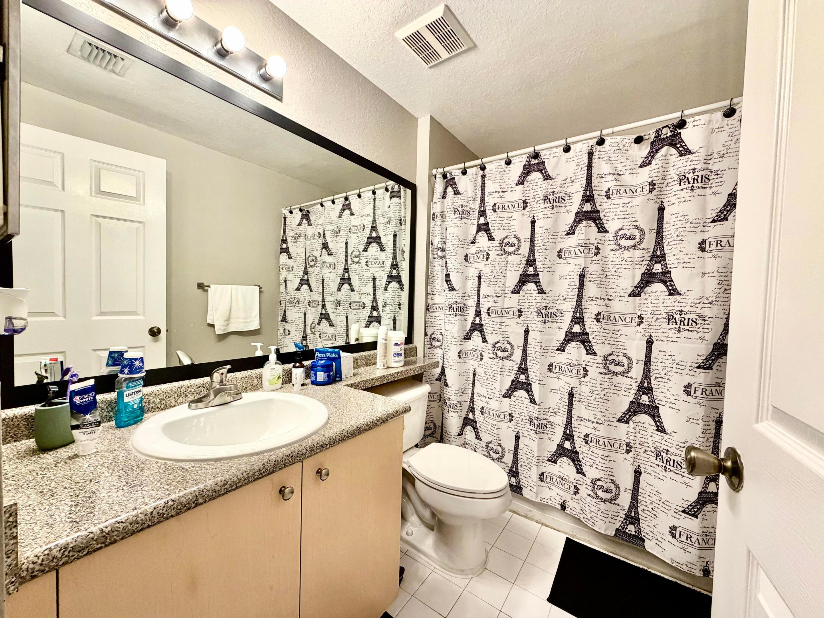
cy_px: 309
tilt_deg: -2.3
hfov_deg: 102.1
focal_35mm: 14
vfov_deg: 85.7
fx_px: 333
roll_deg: -1.2
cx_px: 412
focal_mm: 2.22
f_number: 2.2
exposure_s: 1/120
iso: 320
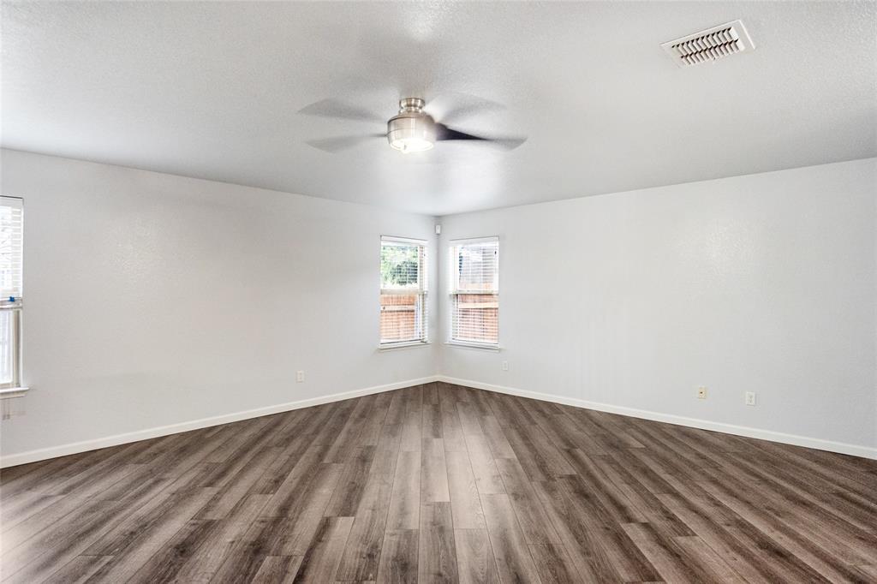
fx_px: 438
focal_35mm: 18
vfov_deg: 67.3
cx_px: 438
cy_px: 292
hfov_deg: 90.0
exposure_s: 1/125
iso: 1250
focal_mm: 12
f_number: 4.5
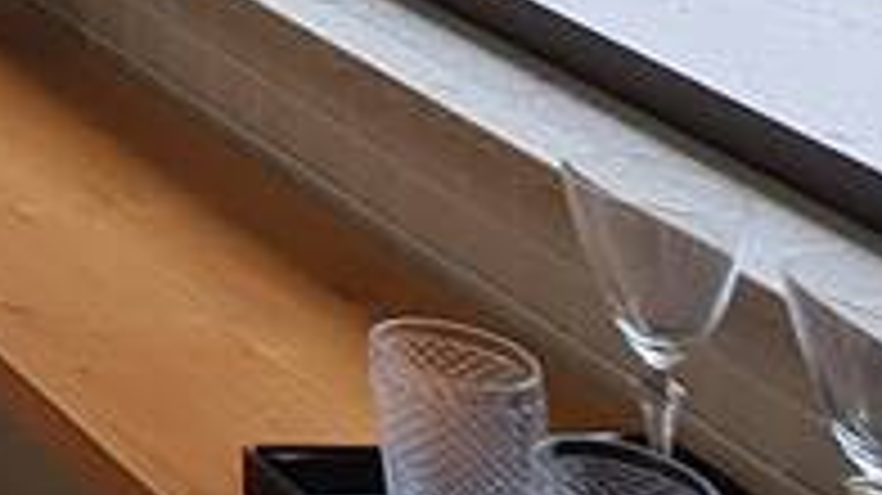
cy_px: -1084
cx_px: -1611
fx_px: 2431
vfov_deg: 9.0
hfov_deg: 12.2
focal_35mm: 104
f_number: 2.2
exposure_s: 1/120
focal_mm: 2.2
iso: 100
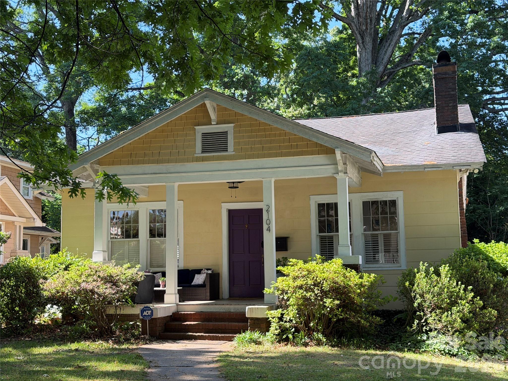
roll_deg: +1.1
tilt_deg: +7.2
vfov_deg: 30.3
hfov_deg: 39.7
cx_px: 254
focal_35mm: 48
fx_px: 704
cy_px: 190
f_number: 1.78
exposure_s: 1/778
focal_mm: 6.76
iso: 80
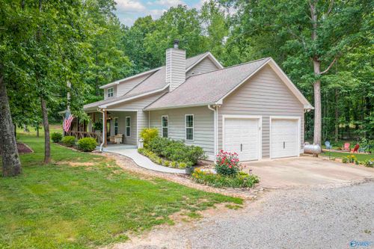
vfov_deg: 46.4
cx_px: 187
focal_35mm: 28
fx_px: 291
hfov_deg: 65.5
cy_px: 124
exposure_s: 1/200
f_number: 4
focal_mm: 10.26
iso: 100
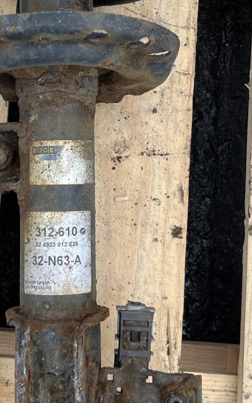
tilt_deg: -78.9
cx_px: 82
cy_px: 106
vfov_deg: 26.8
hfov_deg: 17.1
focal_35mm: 76
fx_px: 835
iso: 50
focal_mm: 5.1
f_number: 1.6
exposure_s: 1/858
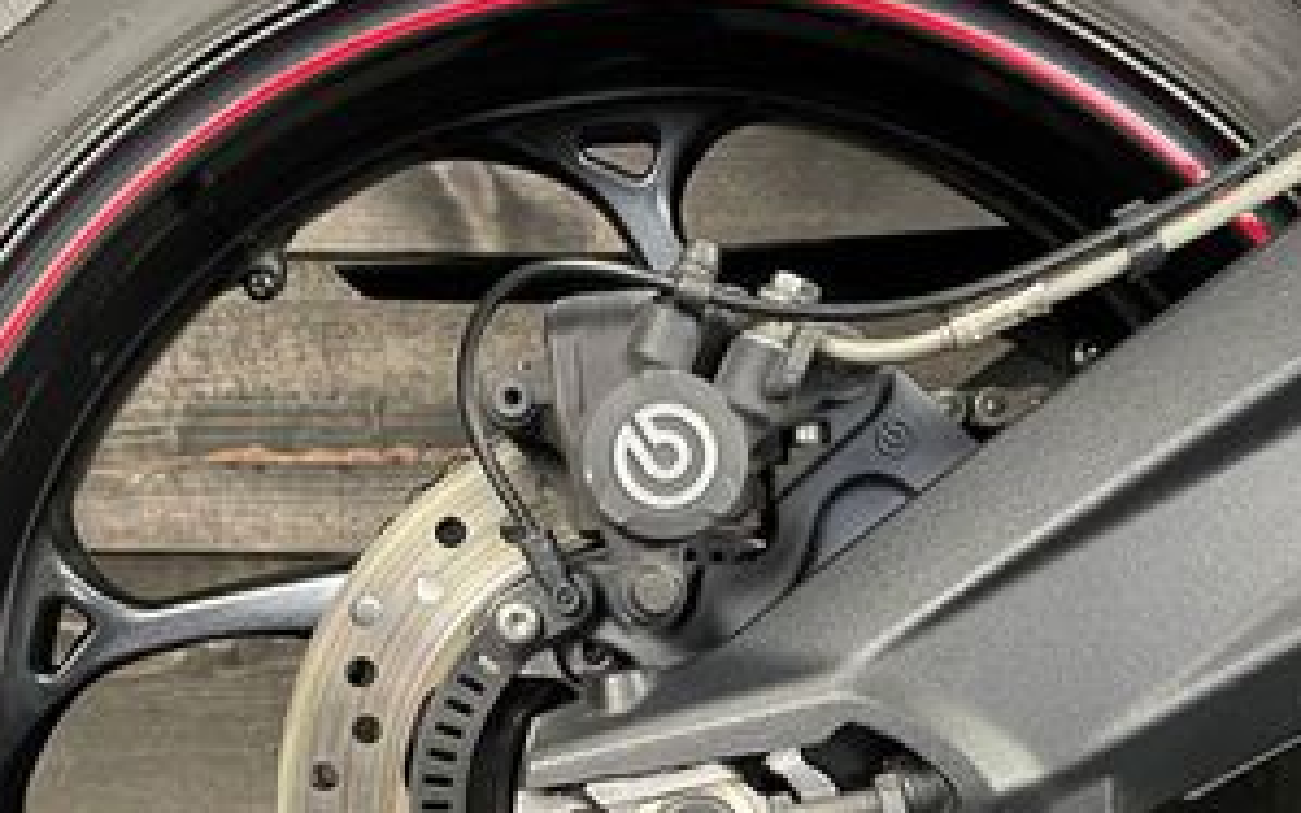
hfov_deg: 34.5
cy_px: 752
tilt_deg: -7.4
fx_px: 2092
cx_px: 627
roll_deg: +0.1
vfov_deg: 21.5
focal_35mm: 59
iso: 640
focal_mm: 4.2
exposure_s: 1/33
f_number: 1.6
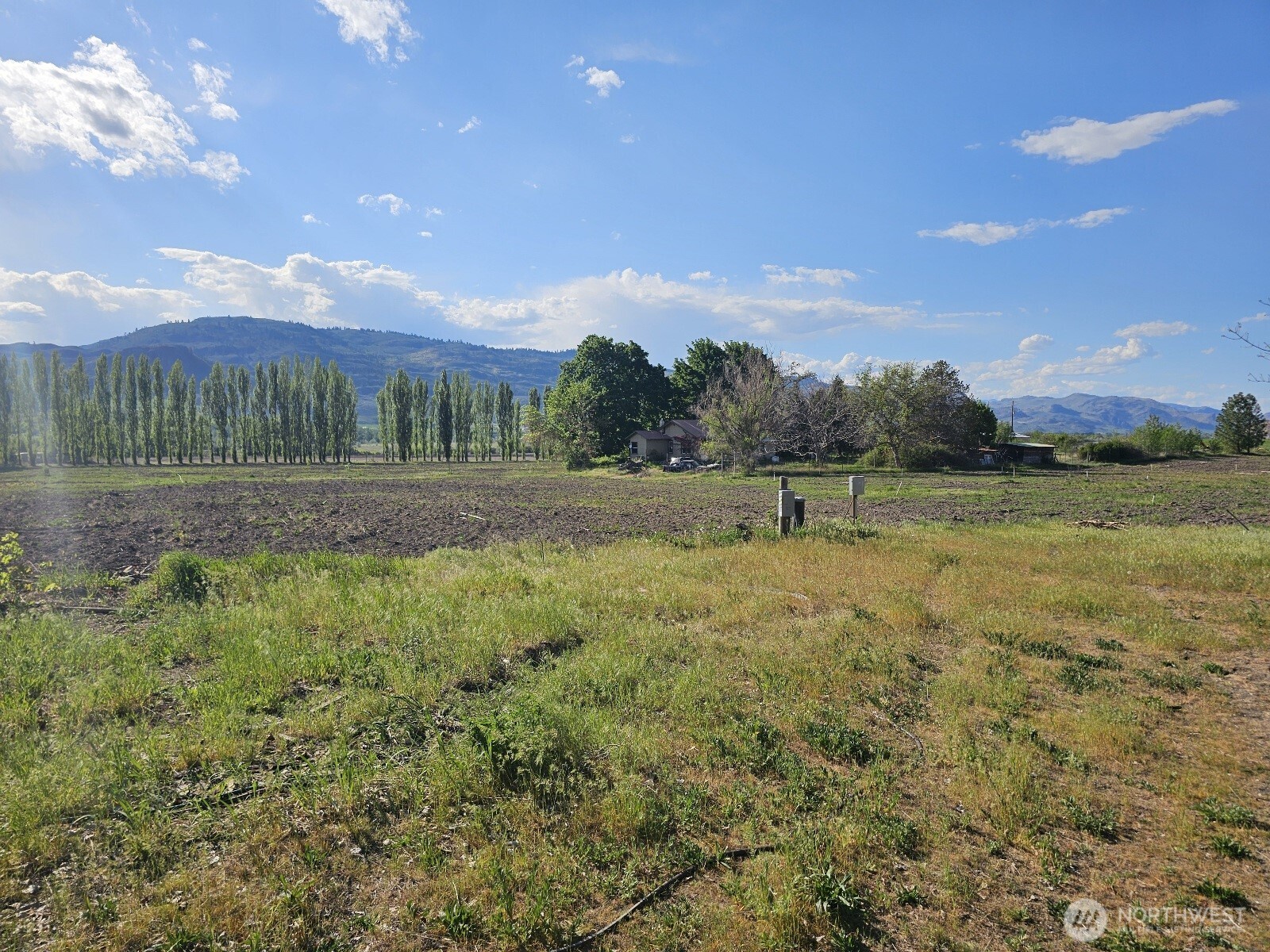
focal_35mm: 23
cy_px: 476
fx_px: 844
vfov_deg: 58.9
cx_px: 635
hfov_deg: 73.9
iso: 10
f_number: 1.7
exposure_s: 1/1429
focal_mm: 6.3
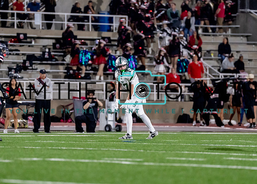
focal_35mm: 350
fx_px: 2552
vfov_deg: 4.1
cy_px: 77
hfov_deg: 5.8
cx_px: 125
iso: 3200
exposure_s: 1/1250
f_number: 2.8
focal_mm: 200
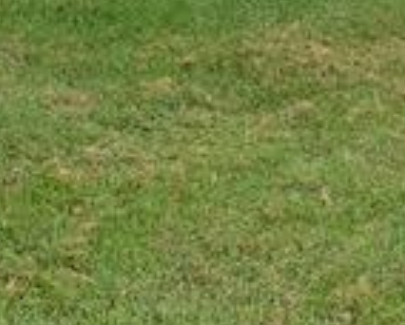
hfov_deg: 16.6
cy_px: -251
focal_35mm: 114
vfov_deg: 12.4
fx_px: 1368
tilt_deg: +5.7
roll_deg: +1.2
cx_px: 374
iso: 25
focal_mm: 4.25
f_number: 1.8
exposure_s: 1/457
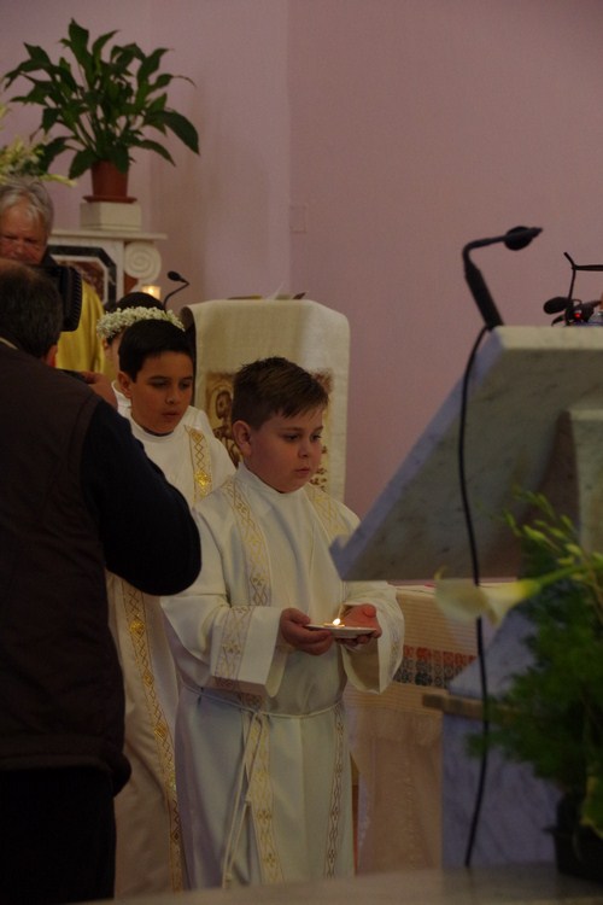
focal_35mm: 109
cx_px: 302
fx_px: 2738
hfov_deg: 12.6
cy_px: 452
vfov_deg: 18.8
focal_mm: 73
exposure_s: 1/60
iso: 1600
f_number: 6.3
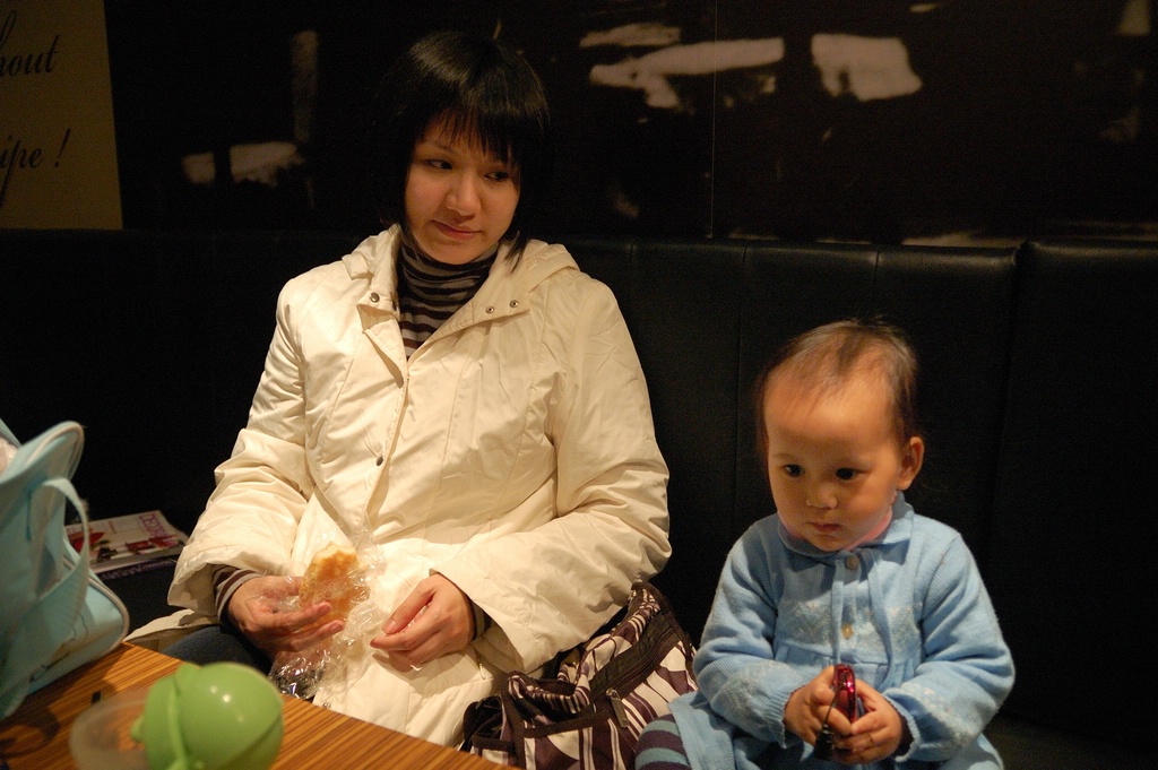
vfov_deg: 43.5
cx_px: 579
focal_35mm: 30
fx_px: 964
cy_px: 385
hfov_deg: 62.0
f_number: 2.8
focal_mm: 20
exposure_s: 1/80
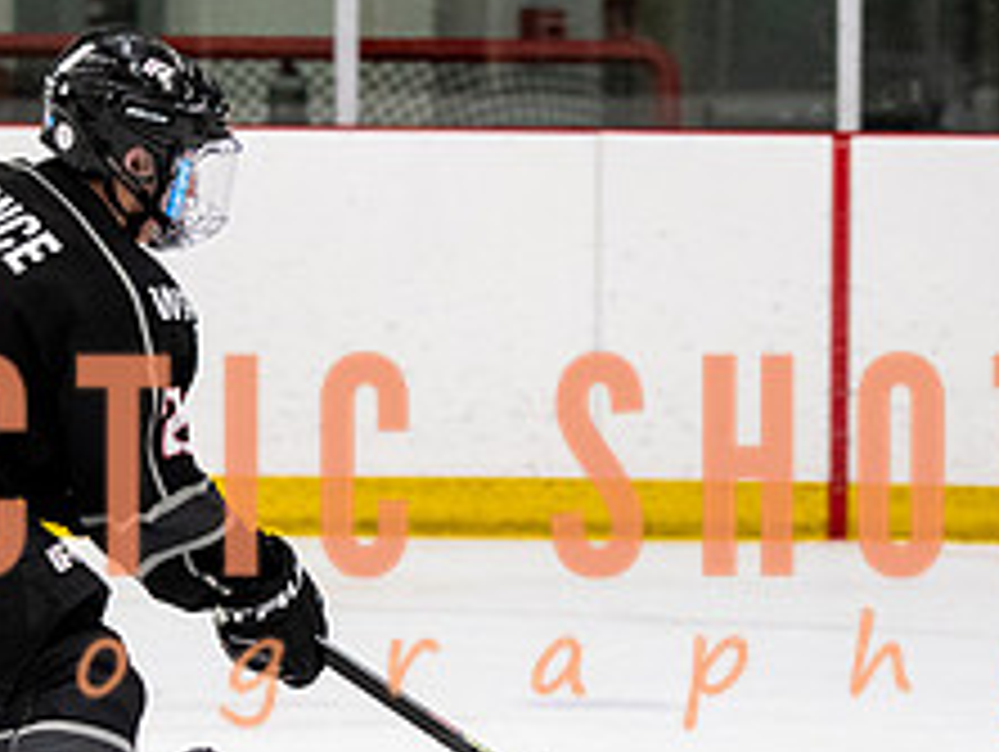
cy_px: 358
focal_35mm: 410
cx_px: 140
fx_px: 11845
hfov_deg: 4.8
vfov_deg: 3.6
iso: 1800
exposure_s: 1/640
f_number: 2.8
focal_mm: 95
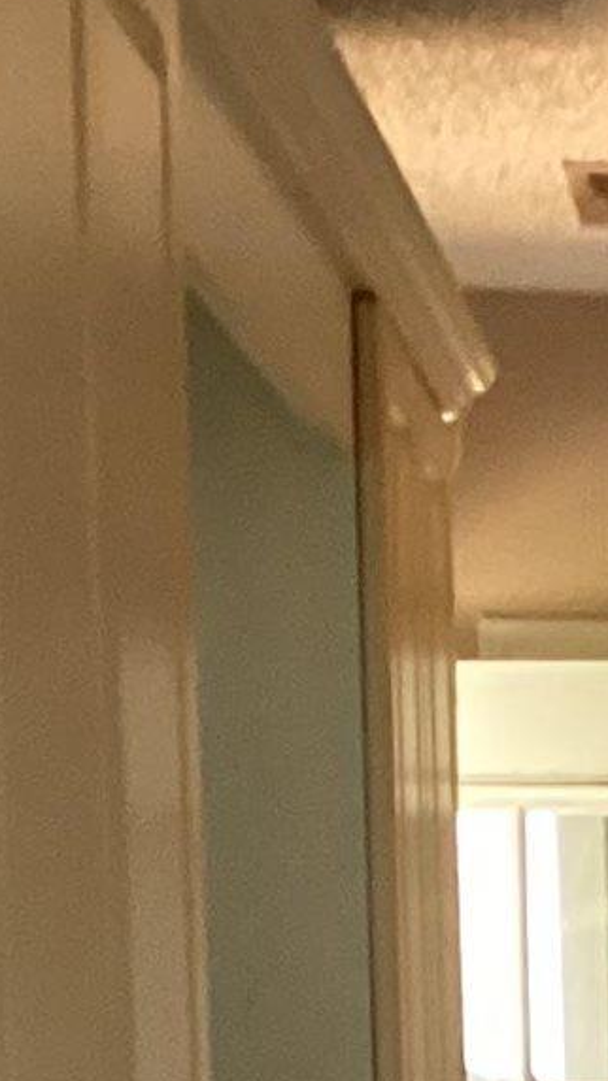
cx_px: 1531
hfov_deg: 6.3
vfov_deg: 11.3
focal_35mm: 181
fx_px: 5191
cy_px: 1783
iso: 400
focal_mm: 3.3
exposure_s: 1/60
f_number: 2.4
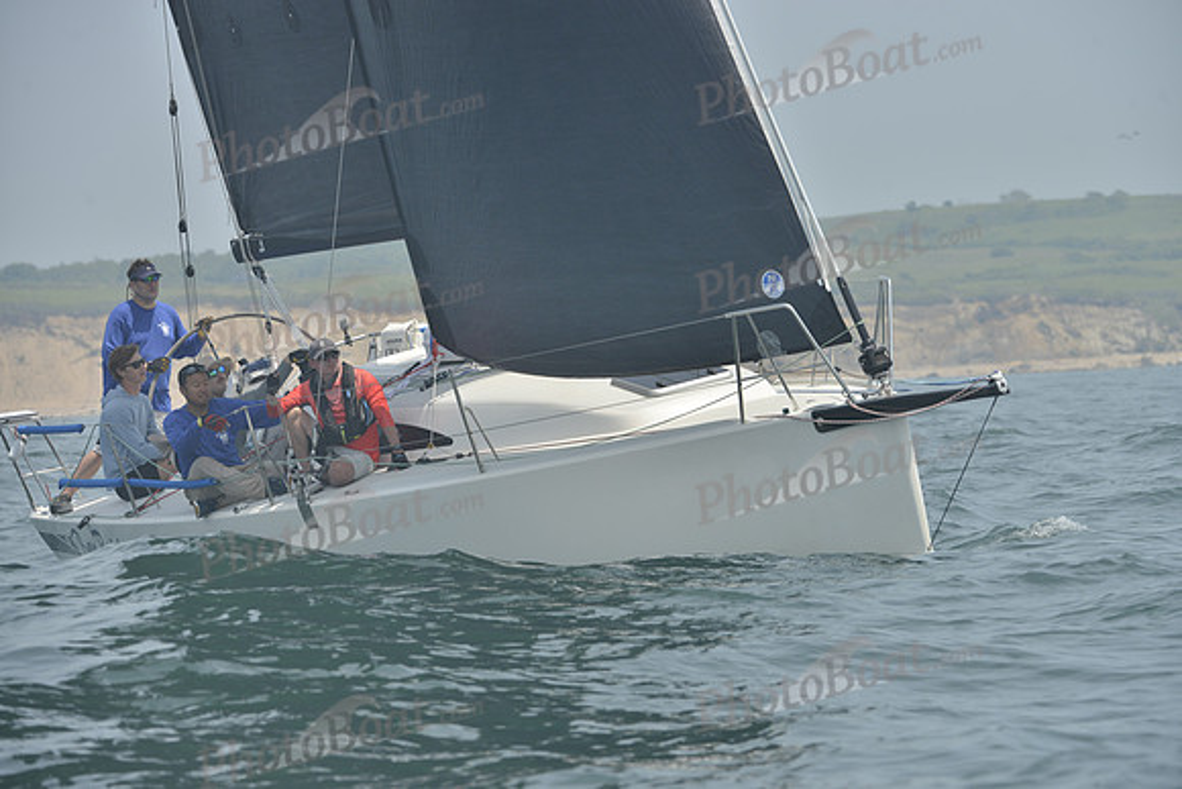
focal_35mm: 200
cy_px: 394
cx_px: 591
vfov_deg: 6.9
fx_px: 6568
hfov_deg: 10.3
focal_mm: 200
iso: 280
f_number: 8
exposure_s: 1/1000
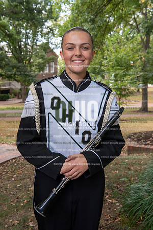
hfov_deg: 28.1
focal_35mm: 48
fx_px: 306
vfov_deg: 41.1
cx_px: 76
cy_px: 115
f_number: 8
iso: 500
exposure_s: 1/100
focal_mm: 48
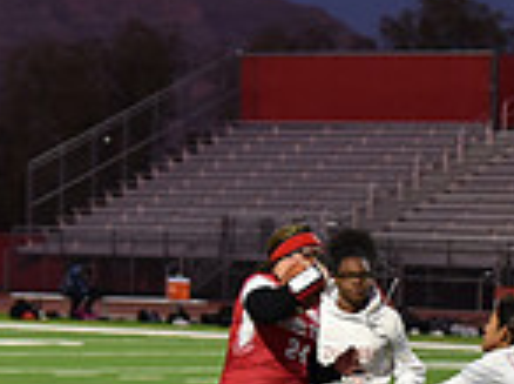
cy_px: 347
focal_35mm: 268
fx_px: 3973
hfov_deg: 7.4
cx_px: 261
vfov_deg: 5.5
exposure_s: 1/500
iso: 1800
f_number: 2.8
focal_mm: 70
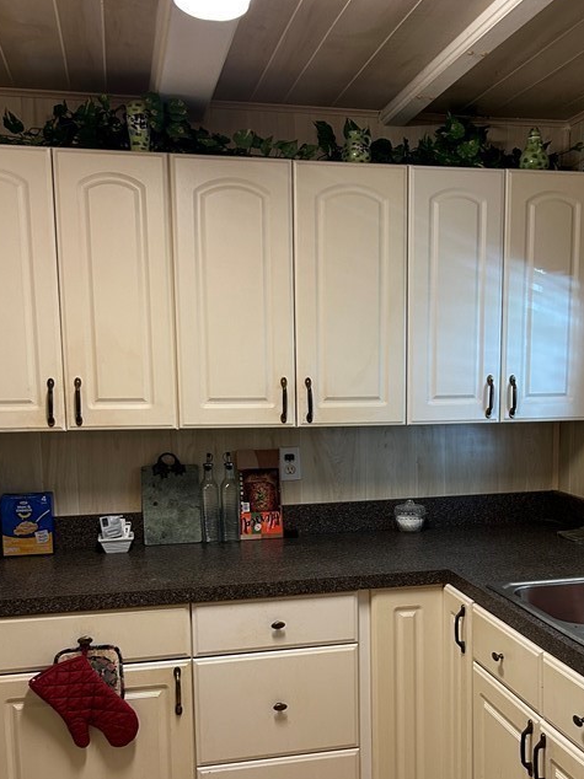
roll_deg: -0.8
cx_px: 376
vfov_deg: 44.3
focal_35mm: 42
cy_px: 503
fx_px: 945
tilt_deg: -9.0
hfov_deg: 34.1
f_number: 1.5
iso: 160
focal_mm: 5.7
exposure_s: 1/60
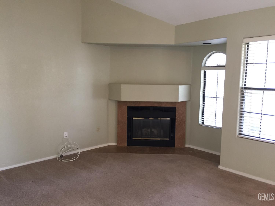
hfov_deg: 61.7
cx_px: 138
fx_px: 230
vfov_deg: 48.2
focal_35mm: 29
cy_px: 103
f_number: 2.2
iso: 200
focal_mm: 4.15
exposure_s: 1/30
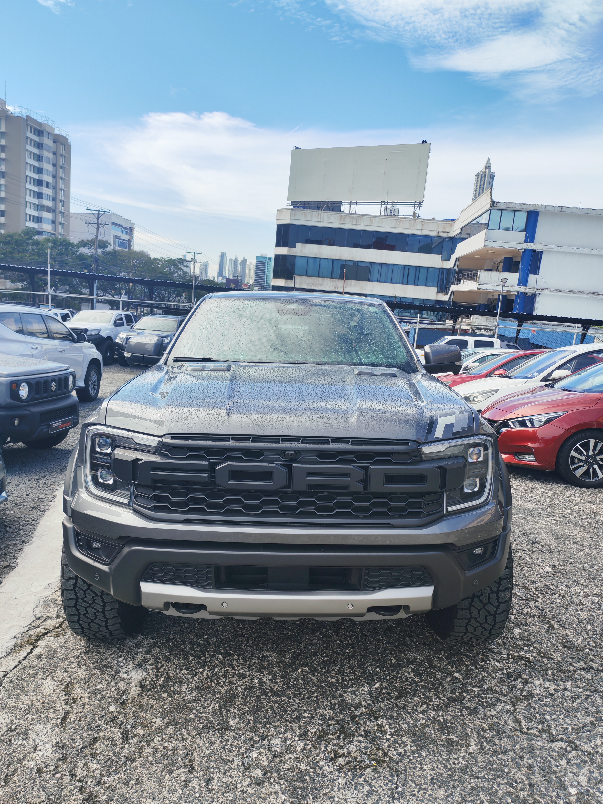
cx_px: 302
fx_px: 627
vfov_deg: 65.3
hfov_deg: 51.4
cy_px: 402
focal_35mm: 27
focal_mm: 6.12
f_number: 1.9
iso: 50
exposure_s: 1/520
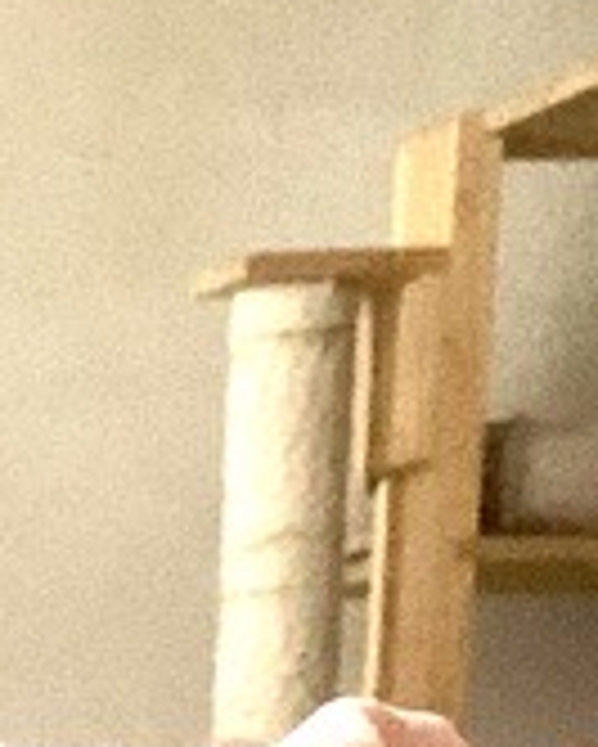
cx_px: -872
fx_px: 4045
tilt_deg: -14.0
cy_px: 2182
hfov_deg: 7.8
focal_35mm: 183
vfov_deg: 8.8
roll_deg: +2.1
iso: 640
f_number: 1.8
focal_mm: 4.25
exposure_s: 1/30
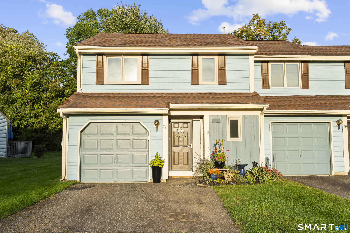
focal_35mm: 35
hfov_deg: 54.4
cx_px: 175
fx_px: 340
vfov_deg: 37.9
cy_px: 116
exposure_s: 1/60
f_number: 8
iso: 200
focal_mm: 35
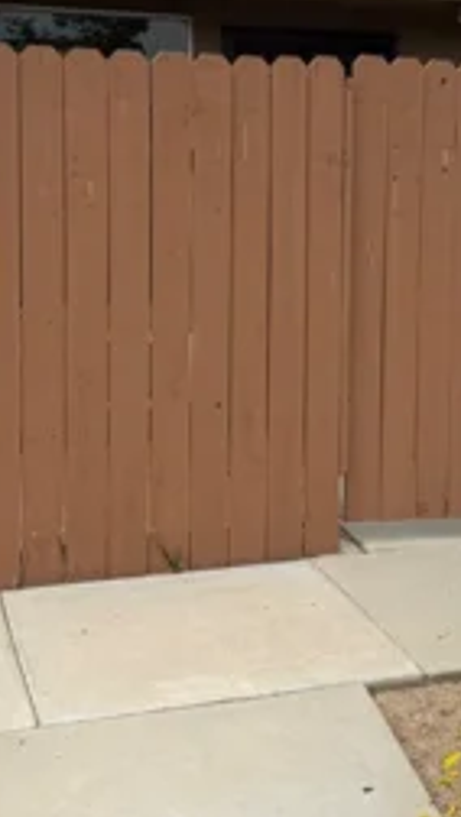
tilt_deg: -10.0
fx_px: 1259
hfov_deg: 20.5
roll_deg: -0.6
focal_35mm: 58
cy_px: 363
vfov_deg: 36.0
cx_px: 370
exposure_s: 1/4405
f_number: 1.78
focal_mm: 6.76
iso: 80
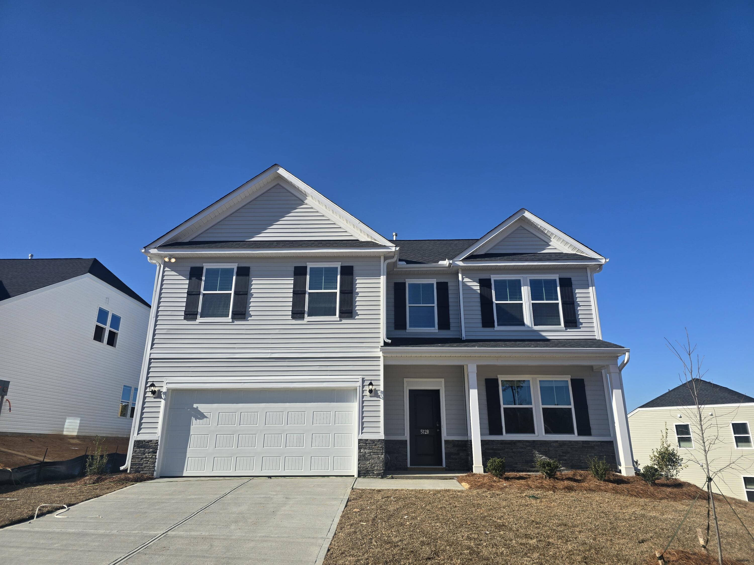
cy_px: 282
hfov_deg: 73.9
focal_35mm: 23
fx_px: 501
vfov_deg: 58.9
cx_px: 377
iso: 12
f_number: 1.7
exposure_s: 1/885
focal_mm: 6.3
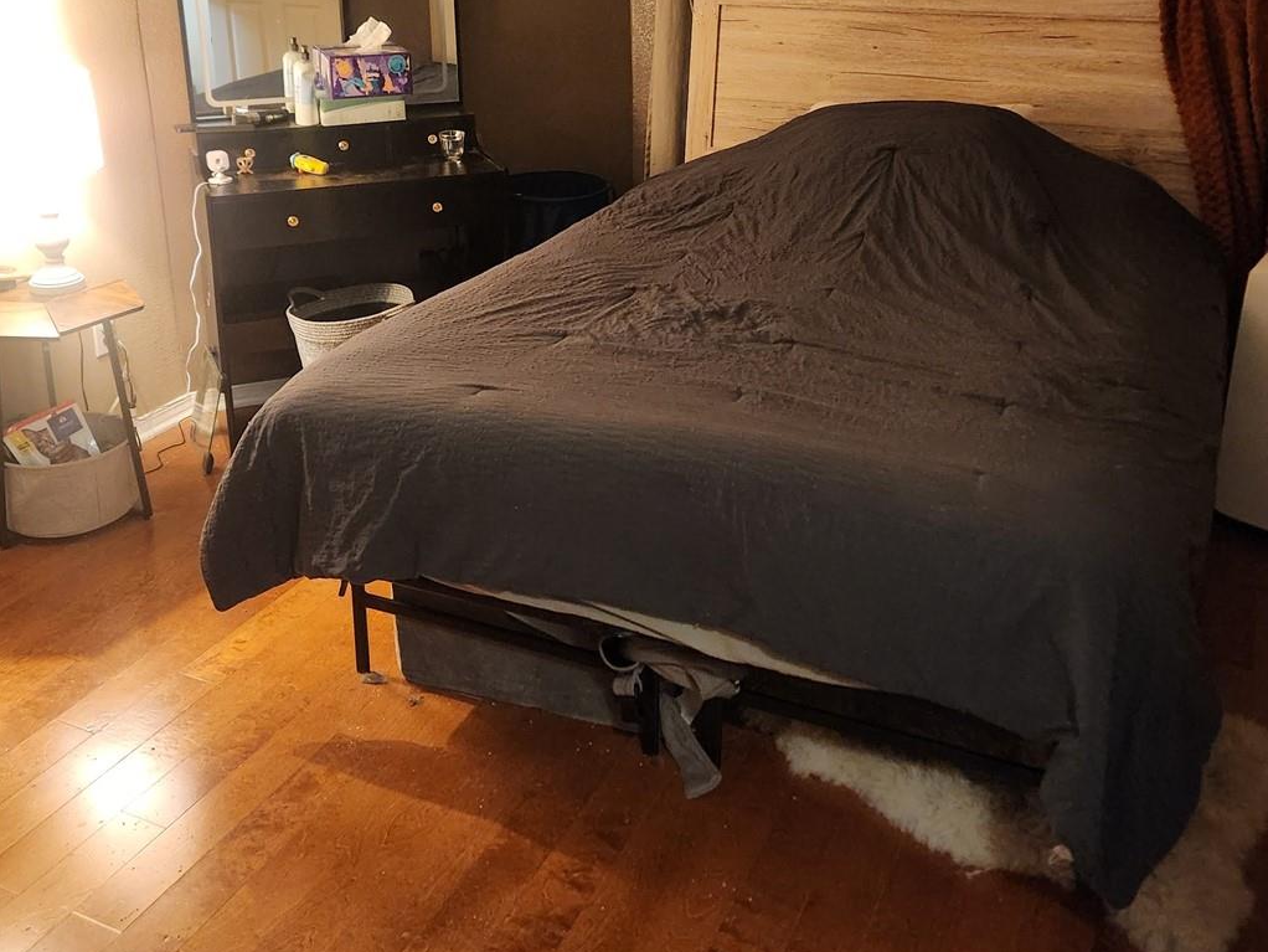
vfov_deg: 39.0
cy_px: 283
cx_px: 633
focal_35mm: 36
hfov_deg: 51.3
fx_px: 1319
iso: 800
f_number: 1.8
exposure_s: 1/24
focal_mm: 5.4
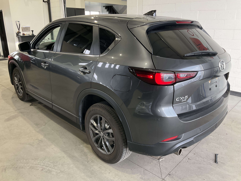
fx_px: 202
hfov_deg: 61.7
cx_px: 120
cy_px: 90
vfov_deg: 48.2
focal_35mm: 29
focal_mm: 3
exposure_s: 1/66
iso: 64
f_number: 1.8
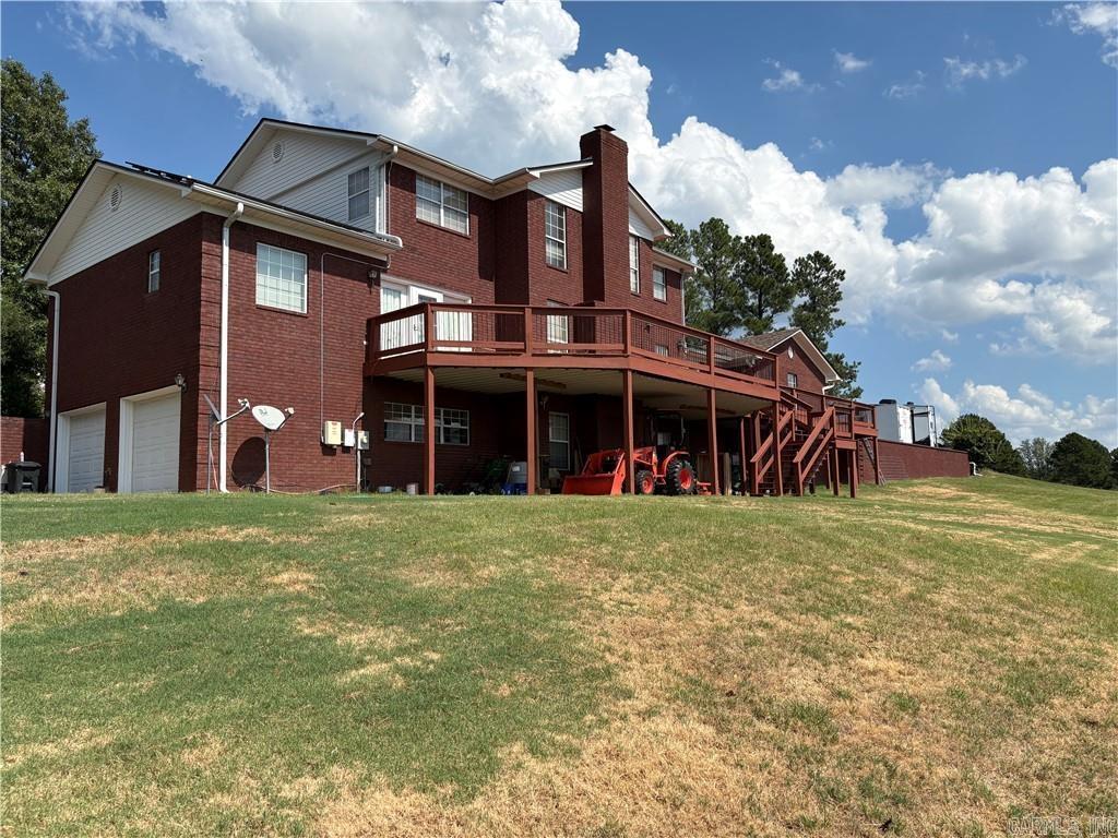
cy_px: 419
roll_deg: +2.4
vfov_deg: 53.1
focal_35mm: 26
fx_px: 840
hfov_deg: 67.3
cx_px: 559
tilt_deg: +7.8
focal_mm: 5.96
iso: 50
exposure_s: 1/4329
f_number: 1.6
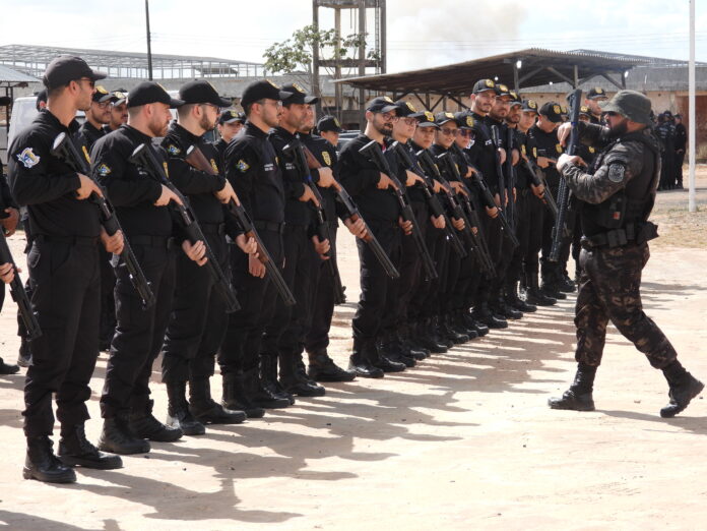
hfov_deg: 17.1
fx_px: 2349
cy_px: 266
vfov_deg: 12.9
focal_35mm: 115
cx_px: 354
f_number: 4
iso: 100
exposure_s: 1/640
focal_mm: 20.7
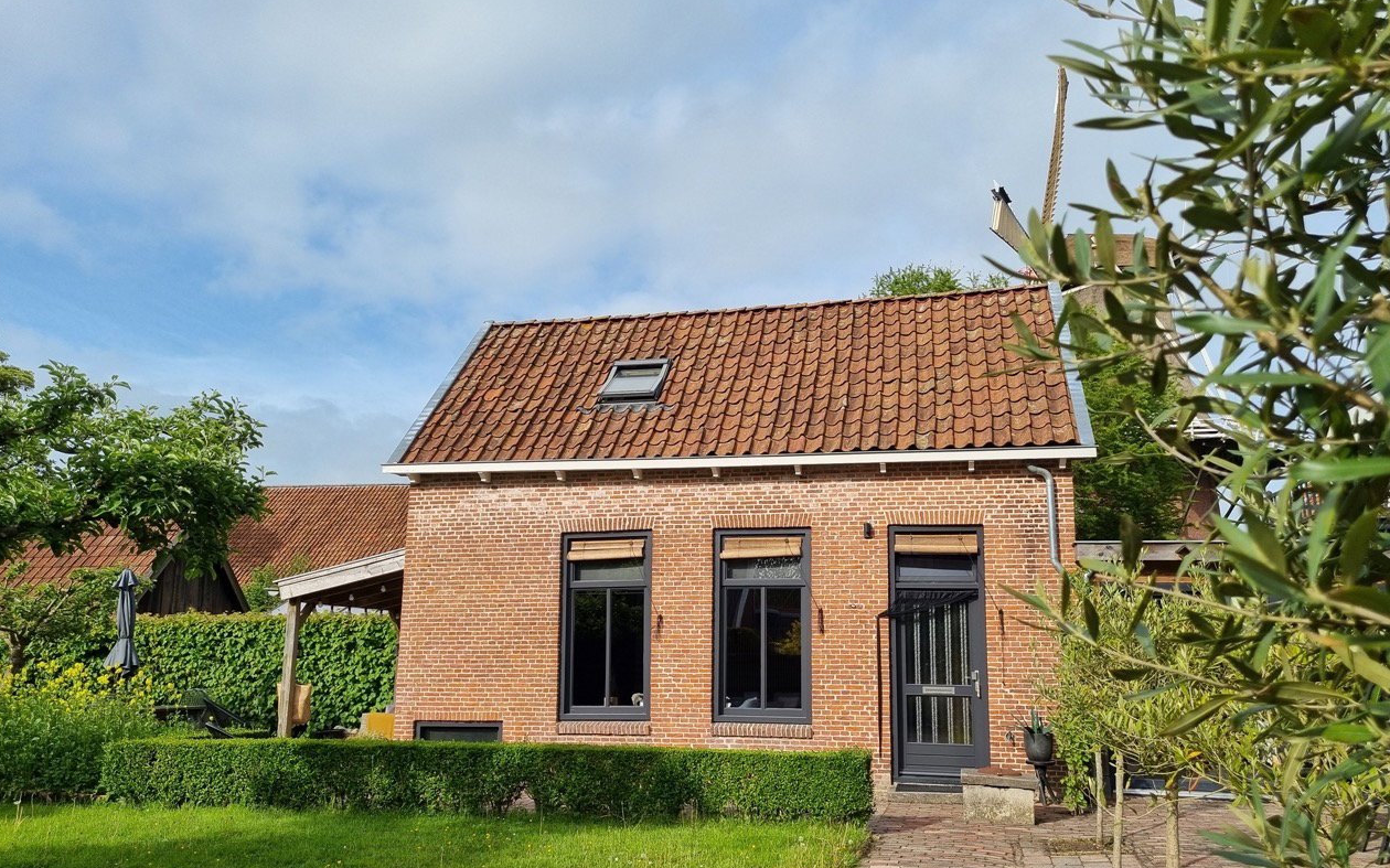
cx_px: 702
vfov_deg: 44.4
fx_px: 1061
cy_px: 489
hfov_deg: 66.5
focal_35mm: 28
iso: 50
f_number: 1.8
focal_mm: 5.4
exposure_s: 1/2848
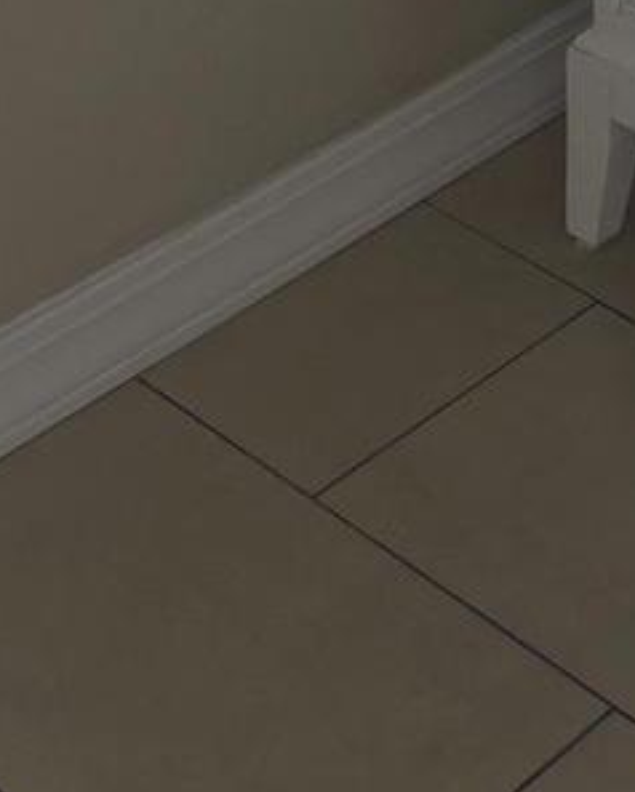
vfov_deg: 13.3
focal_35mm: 116
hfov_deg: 13.0
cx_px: 715
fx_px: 2722
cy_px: -973
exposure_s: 1/60
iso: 200
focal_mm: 5.4
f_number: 1.8
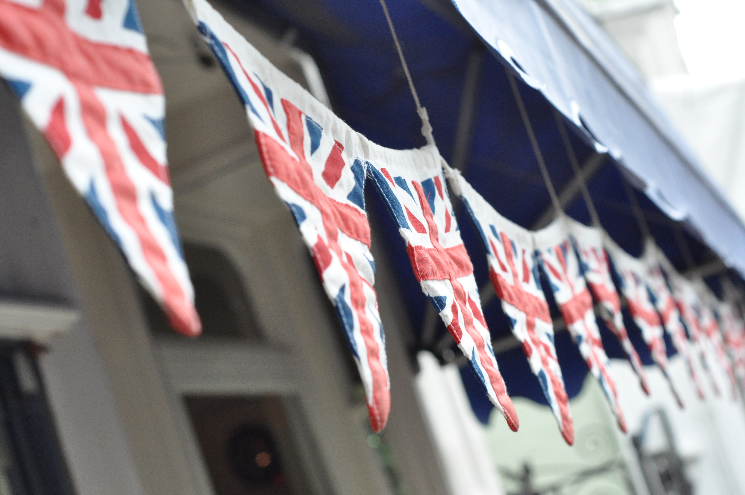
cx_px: 372
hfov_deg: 27.0
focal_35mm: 75
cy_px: 248
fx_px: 1550
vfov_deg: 18.1
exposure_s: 1/500
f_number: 6.3
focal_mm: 50
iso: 1600
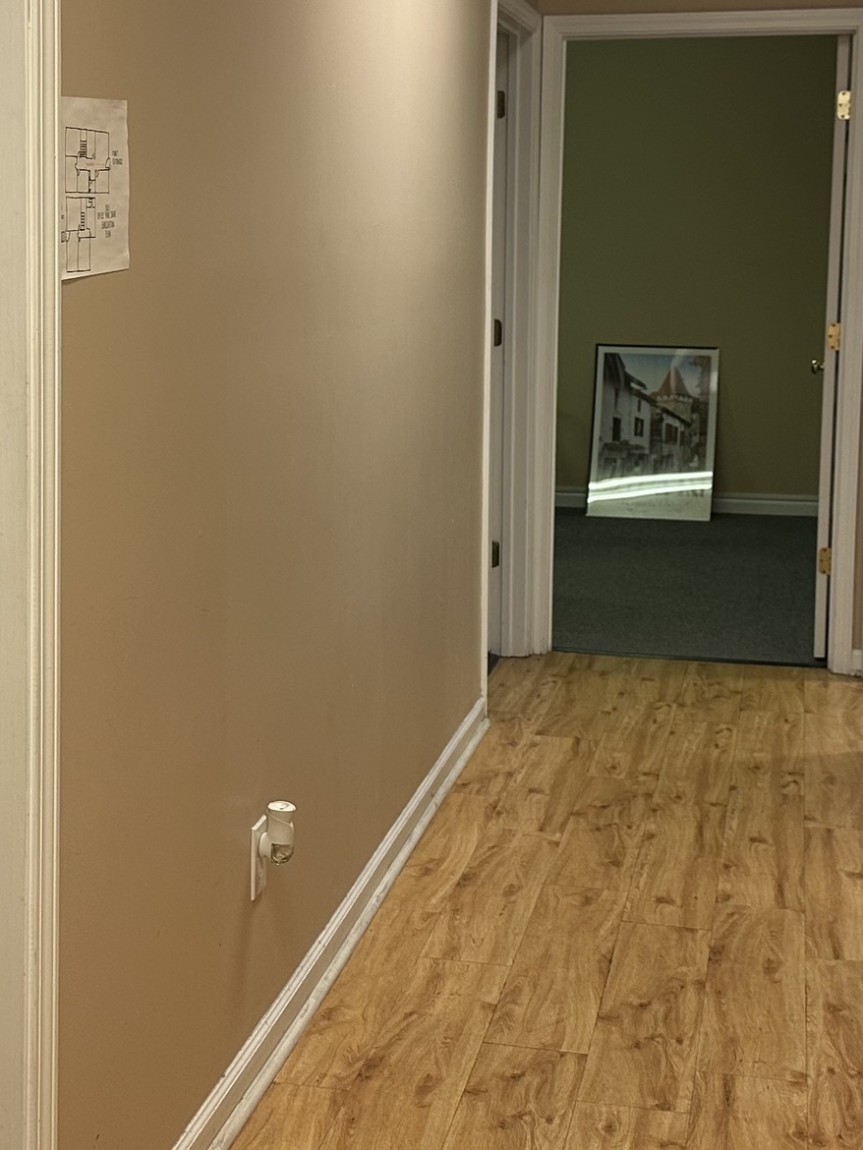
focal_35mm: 63
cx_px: 267
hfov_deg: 23.2
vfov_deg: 30.6
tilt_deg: -6.8
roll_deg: -0.7
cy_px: 456
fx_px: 2093
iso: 125
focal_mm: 6.86
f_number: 1.78
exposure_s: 1/60
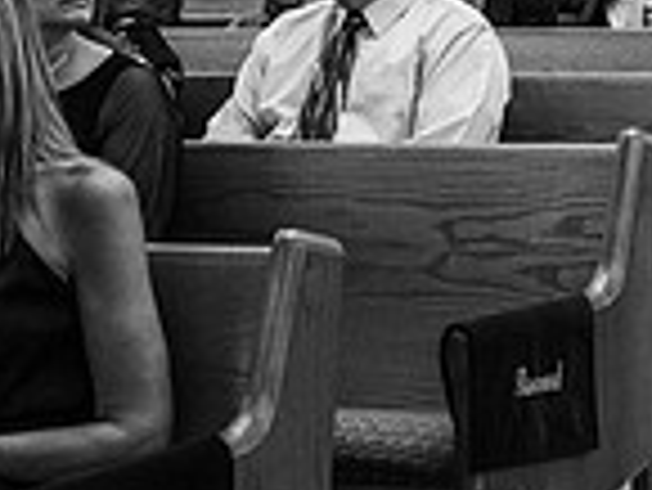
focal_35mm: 150
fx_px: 2828
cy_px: -85
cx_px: 1277
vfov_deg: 9.8
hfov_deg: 11.8
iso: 2000
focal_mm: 39
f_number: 2.8
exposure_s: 1/250
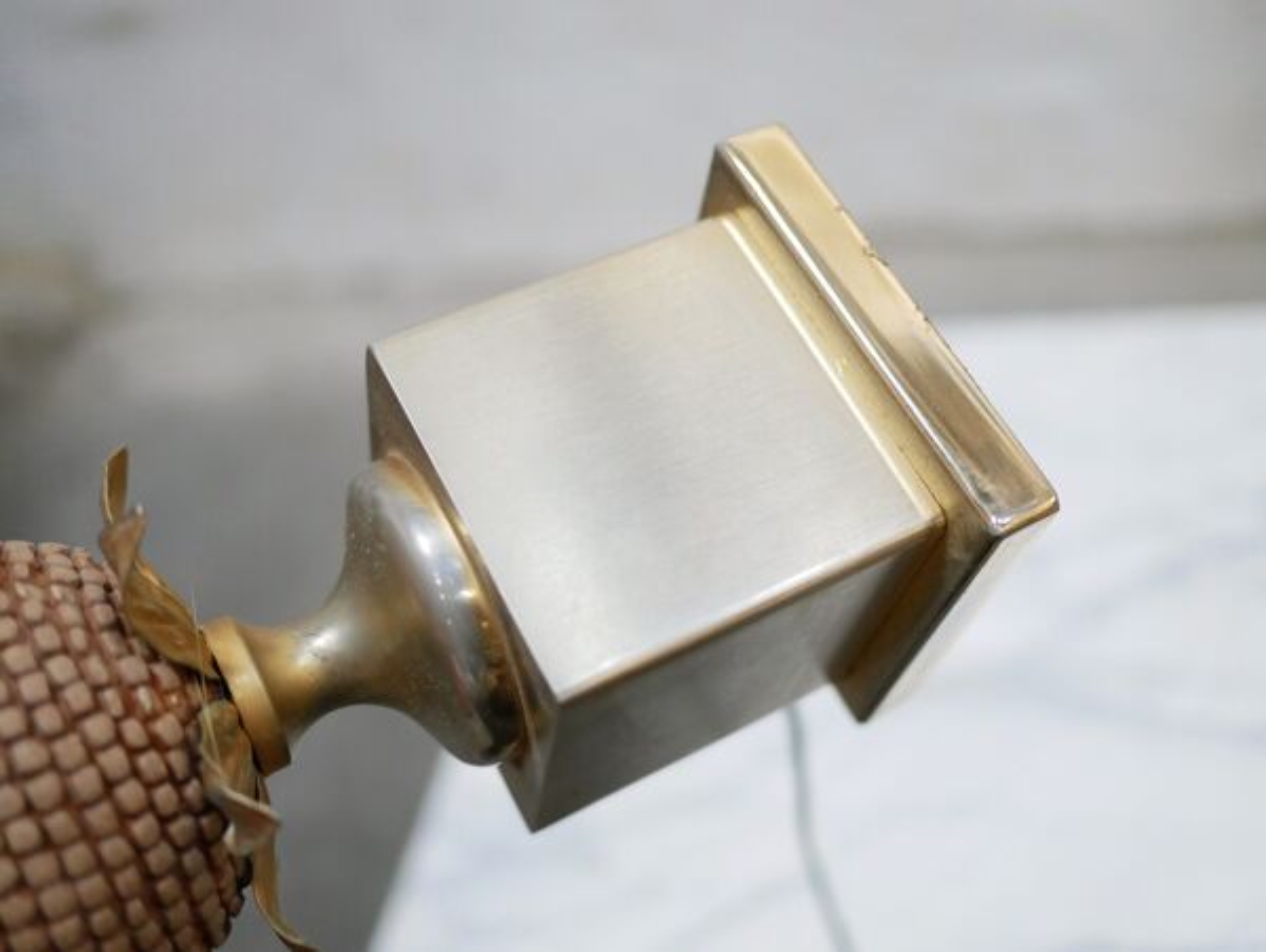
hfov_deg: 46.8
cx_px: 633
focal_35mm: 40
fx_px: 1464
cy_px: 476
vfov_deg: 36.0
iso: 1600
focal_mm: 20
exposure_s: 1/60
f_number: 1.7
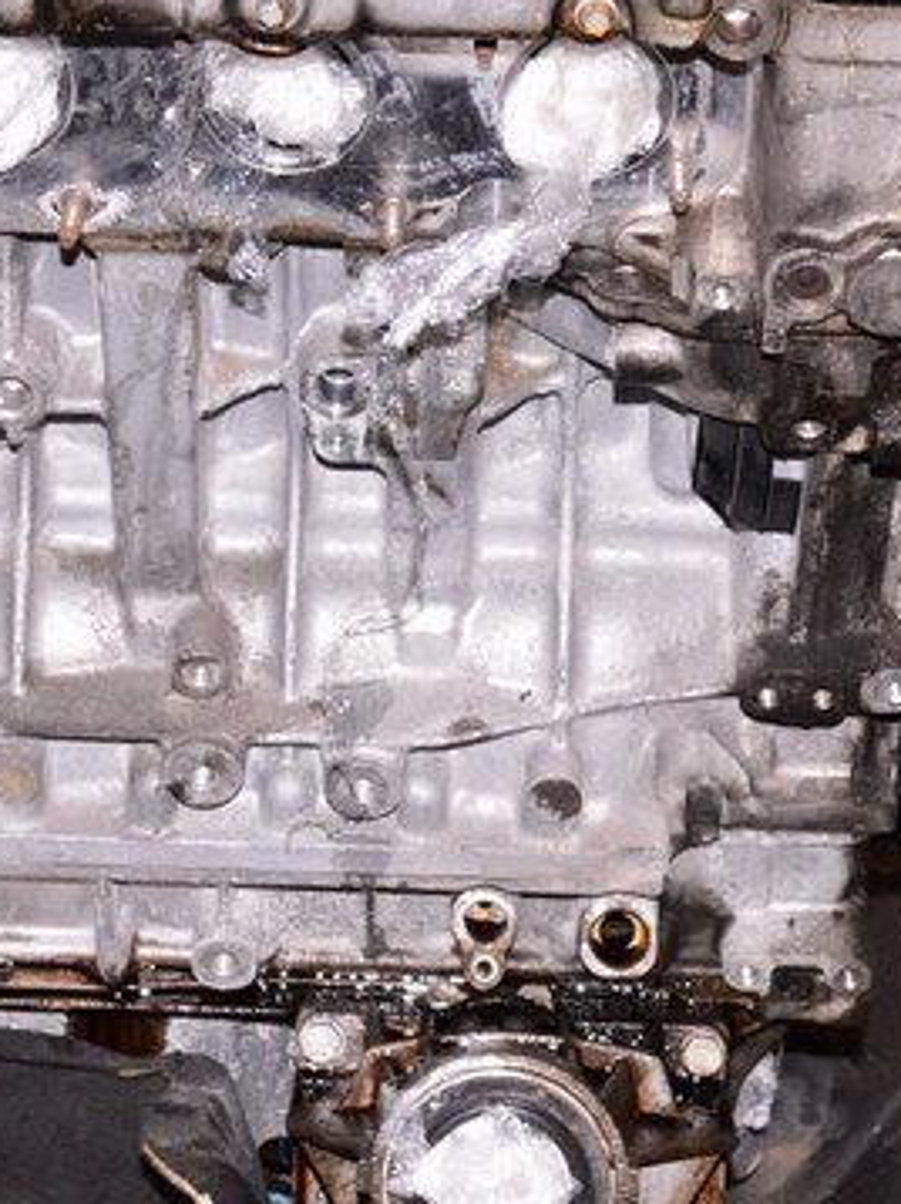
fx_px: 3440
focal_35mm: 99
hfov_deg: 14.9
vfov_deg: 19.8
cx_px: 303
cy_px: 385
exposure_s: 1/200
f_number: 8
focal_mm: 24
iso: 1600
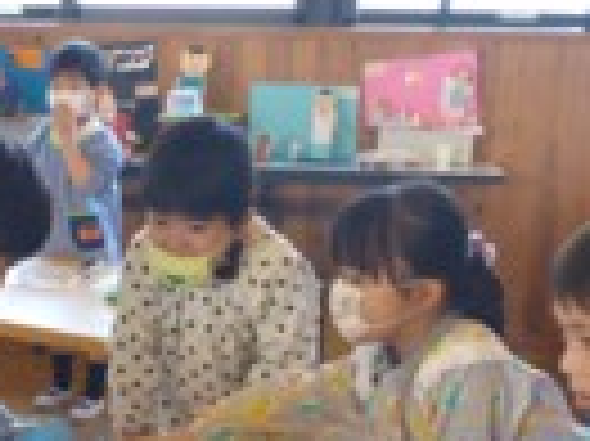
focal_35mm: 75
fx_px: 1277
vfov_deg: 18.4
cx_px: 117
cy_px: 558
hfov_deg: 25.6
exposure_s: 1/100
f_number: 3.3
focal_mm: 4.9
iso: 400
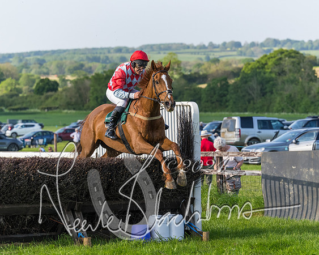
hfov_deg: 10.9
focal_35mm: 178
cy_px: 147
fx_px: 1679
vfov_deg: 8.7
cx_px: 162
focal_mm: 115
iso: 800
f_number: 4
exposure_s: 1/3200
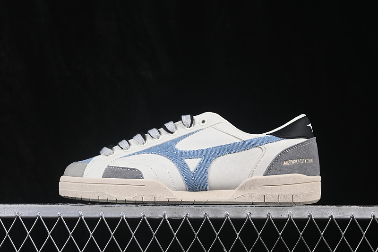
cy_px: 126
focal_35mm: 75
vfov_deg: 18.2
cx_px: 189
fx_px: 787
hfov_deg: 27.0
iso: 160
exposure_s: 1/60
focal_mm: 50
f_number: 8
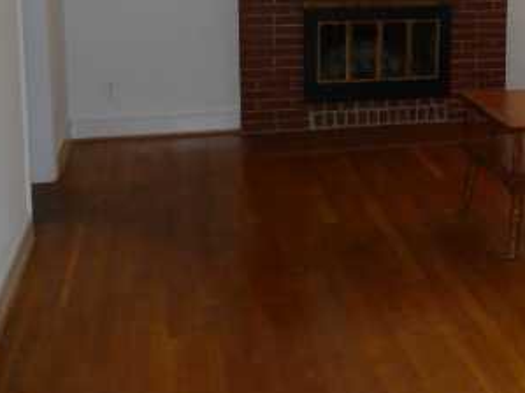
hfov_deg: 29.7
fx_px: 910
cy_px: 26
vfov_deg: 23.6
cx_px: 543
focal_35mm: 60
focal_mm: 4.7
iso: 200
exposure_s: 1/30
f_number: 3.3
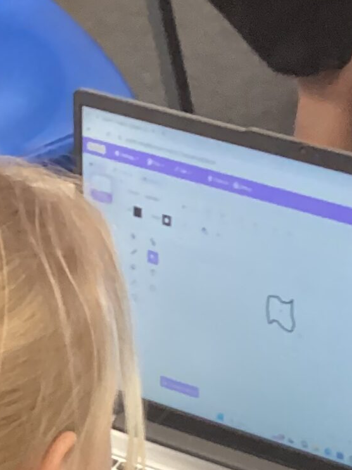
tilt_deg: -54.0
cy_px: 715
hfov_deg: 13.4
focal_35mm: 107
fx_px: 1452
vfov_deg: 16.6
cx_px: 439
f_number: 2.4
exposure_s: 1/50
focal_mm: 3.3
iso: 160
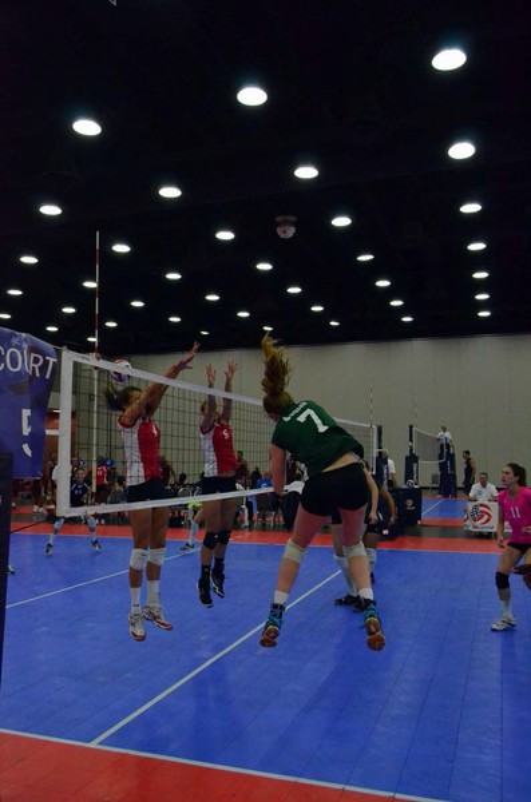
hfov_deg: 43.4
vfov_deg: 62.0
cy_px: 401
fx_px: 667
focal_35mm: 30
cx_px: 266
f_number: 5.6
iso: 6400
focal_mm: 20
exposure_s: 1/1250
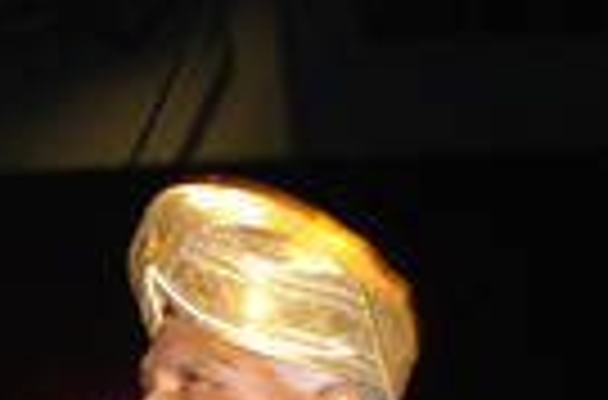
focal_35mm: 200
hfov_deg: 9.9
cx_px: -392
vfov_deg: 6.8
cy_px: 276
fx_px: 3366
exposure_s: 1/30
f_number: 5
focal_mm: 30
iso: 400
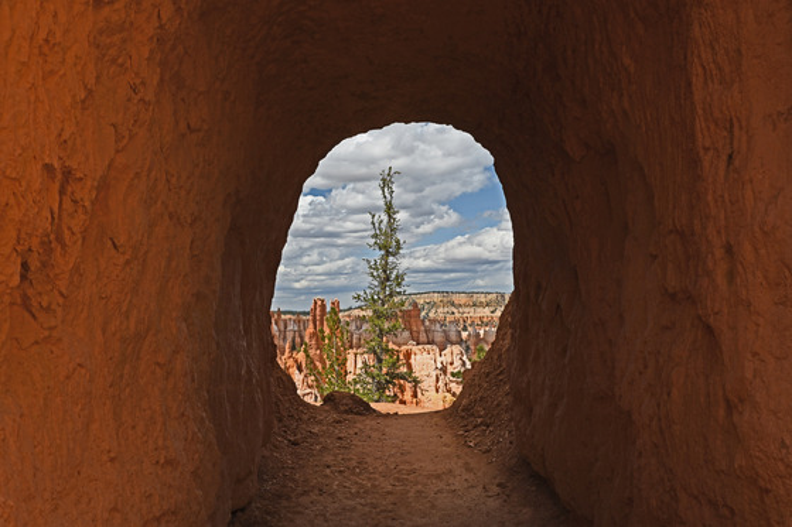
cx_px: 396
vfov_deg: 35.0
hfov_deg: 50.7
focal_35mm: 38
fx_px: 836
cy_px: 264
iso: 400
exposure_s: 1/640
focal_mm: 38
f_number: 8
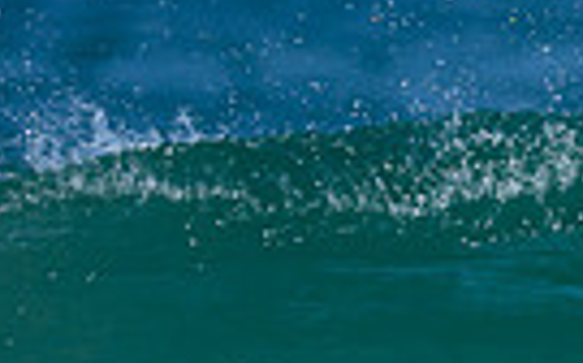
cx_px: 972
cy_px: 659
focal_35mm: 4814
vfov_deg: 0.3
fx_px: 76393
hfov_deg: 0.4
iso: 280
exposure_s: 1/2000
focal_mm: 800
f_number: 6.3
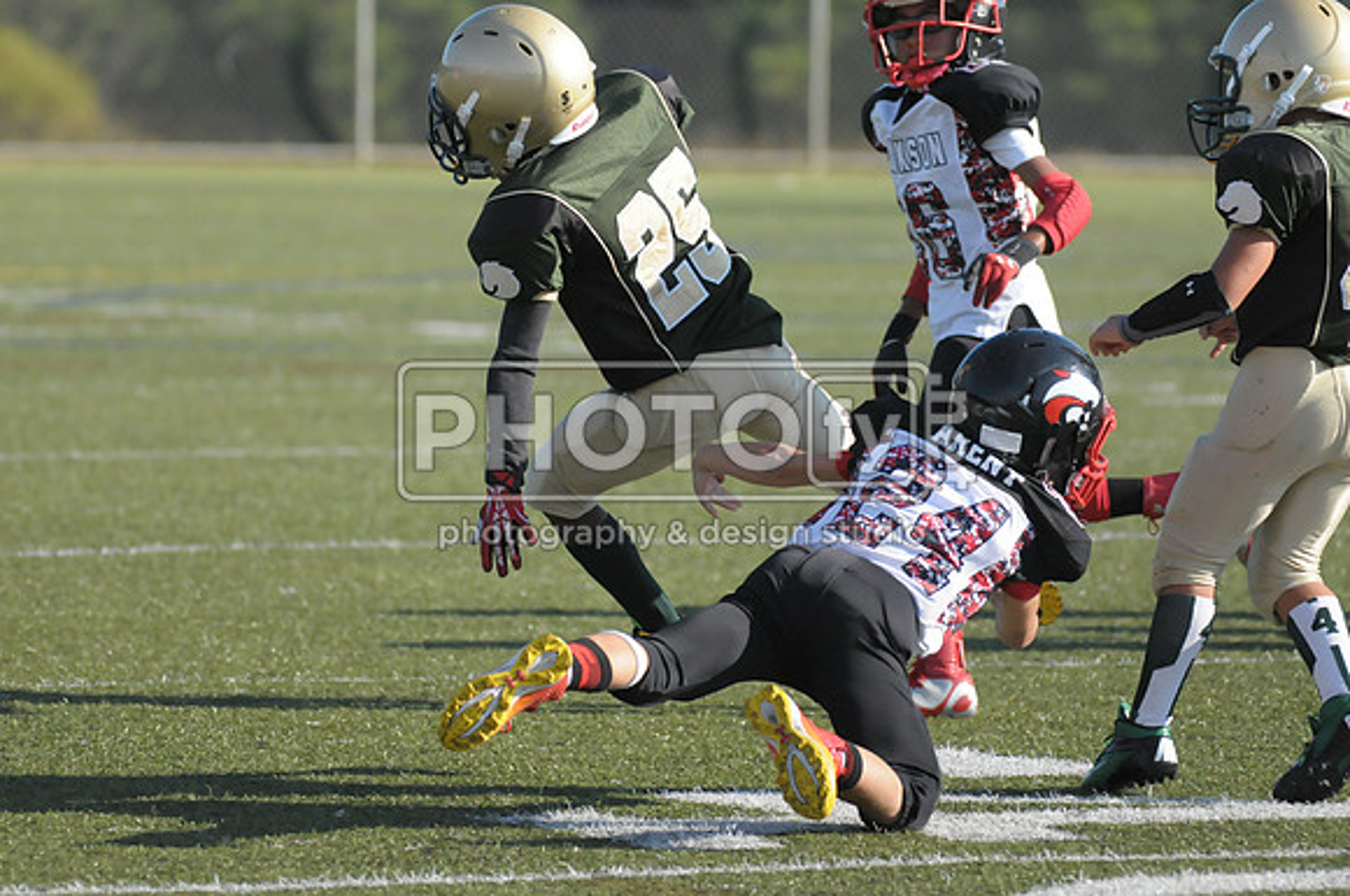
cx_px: 675
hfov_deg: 6.6
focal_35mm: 315
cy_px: 448
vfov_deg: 4.4
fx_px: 11796
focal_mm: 210
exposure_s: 1/6400
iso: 1600
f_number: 4
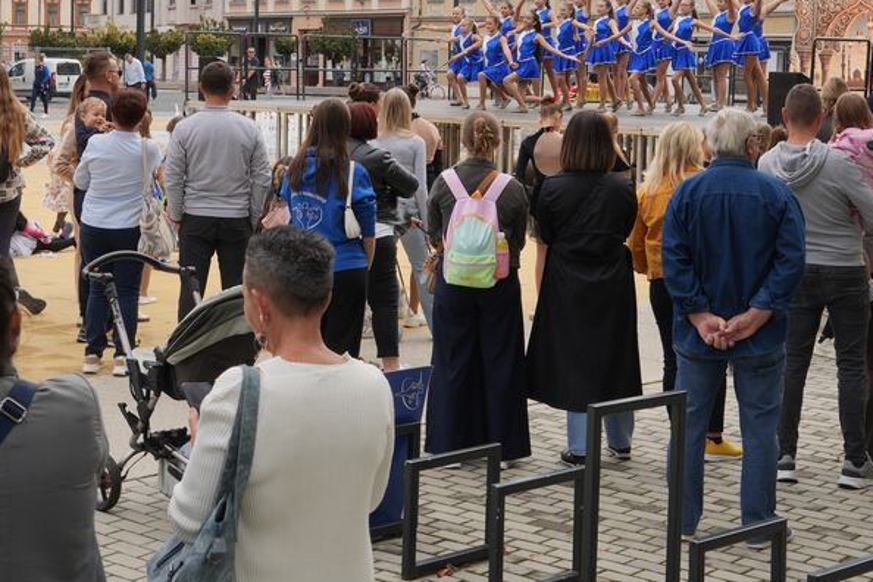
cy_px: 115
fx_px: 1673
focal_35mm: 69
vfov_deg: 19.5
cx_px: 459
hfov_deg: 29.2
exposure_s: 1/60
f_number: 10
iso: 100
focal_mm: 40
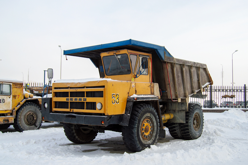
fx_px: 237
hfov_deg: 55.1
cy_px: 82
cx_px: 124
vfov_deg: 38.3
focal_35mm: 34
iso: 200
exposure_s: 1/640
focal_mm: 23
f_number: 5
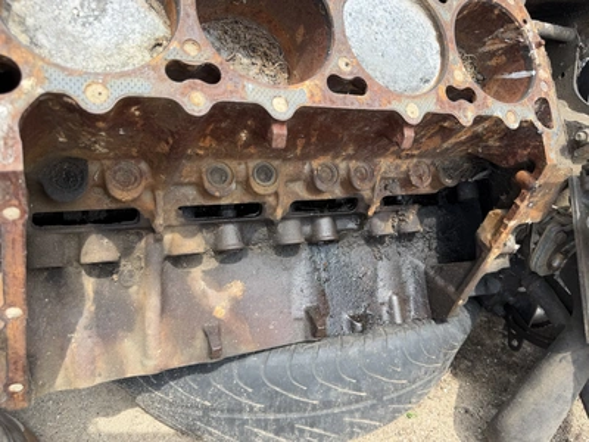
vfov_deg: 56.8
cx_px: 294
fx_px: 408
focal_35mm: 24
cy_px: 221
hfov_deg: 71.6
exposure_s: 1/868
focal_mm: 6.76
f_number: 1.78
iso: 80
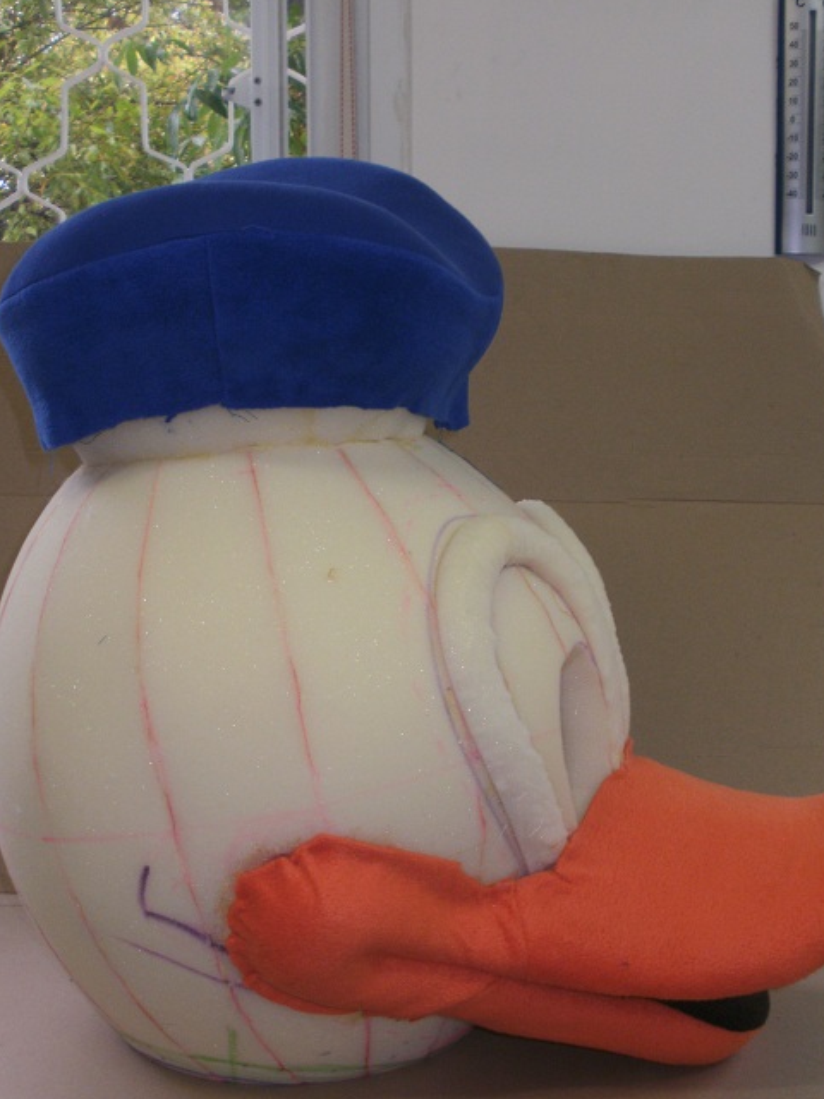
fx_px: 1428
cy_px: 618
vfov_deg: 42.0
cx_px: 403
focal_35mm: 45
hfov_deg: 32.2
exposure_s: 1/30
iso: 100
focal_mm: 6.3
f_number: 3.5
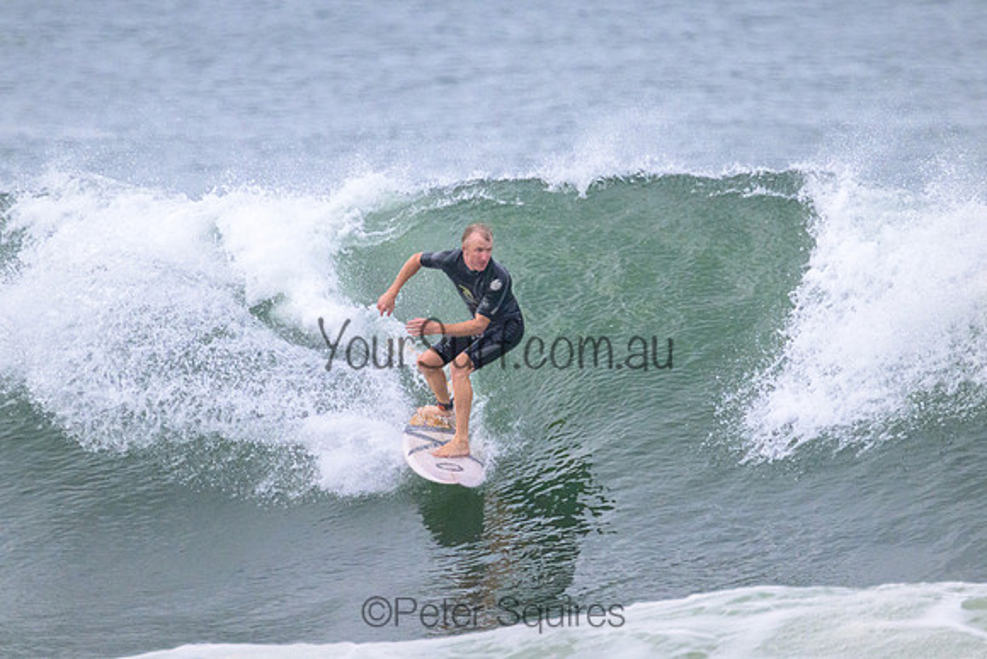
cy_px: 299
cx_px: 539
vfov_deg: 1.6
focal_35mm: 873
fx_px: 23952
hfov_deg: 2.4
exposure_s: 1/3200
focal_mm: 800
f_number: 11
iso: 4500
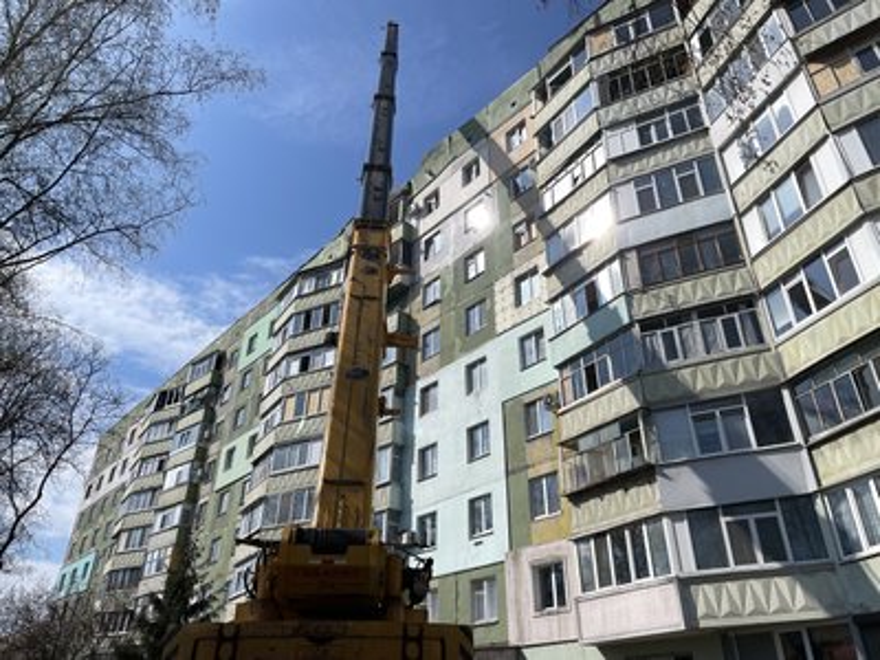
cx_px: 440
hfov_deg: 67.3
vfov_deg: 53.1
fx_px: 661
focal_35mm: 26
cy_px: 330
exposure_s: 1/7813
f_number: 1.6
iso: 32
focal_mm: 4.2
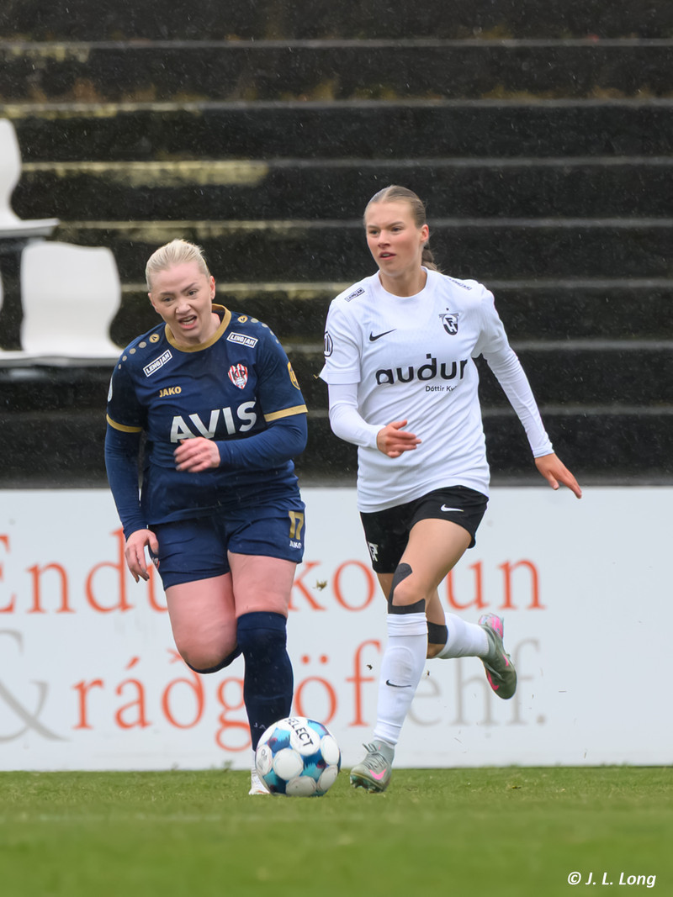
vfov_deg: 2.1
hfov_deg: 1.5
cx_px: 413
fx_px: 24931
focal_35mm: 962
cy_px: 416
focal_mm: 460
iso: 3600
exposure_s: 1/800
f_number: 6
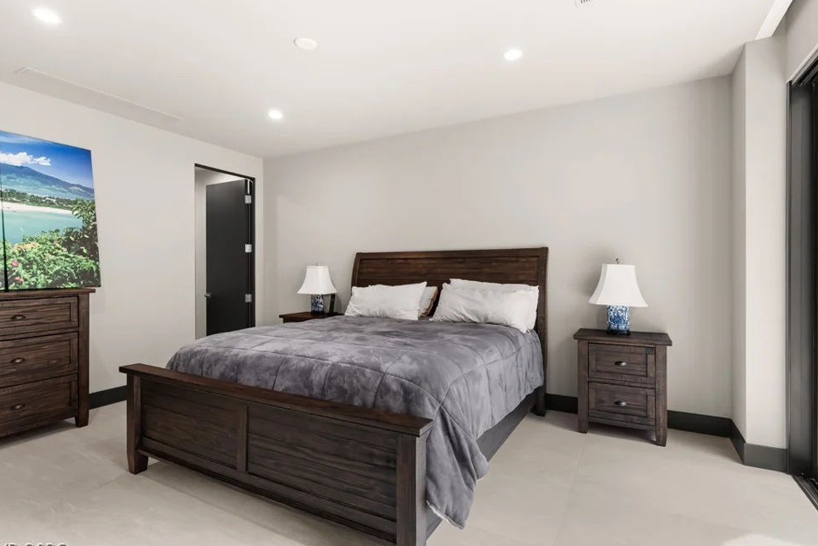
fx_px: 409
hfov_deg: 90.0
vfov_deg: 67.4
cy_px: 273
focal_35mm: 18
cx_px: 415
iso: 400
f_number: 8
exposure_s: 1/10
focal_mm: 17
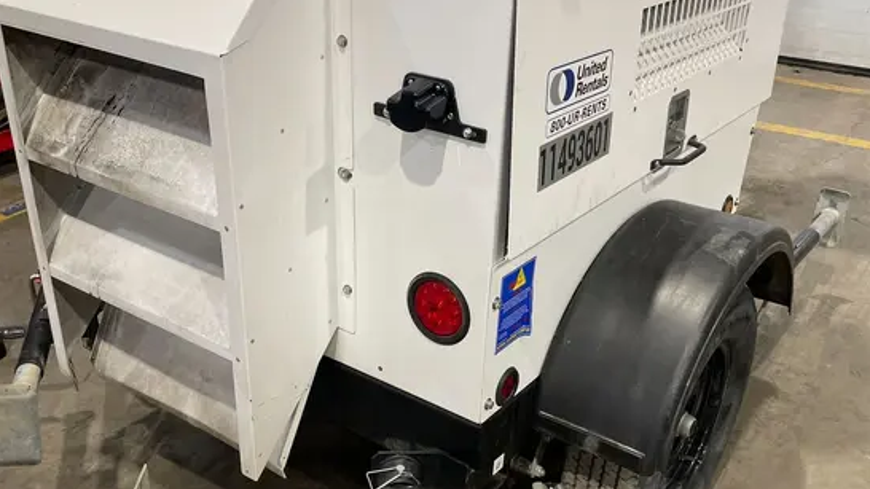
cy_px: 323
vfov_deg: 31.0
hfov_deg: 52.8
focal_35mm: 38
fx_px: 877
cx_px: 435
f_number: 1.6
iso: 125
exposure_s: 1/98
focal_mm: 4.2
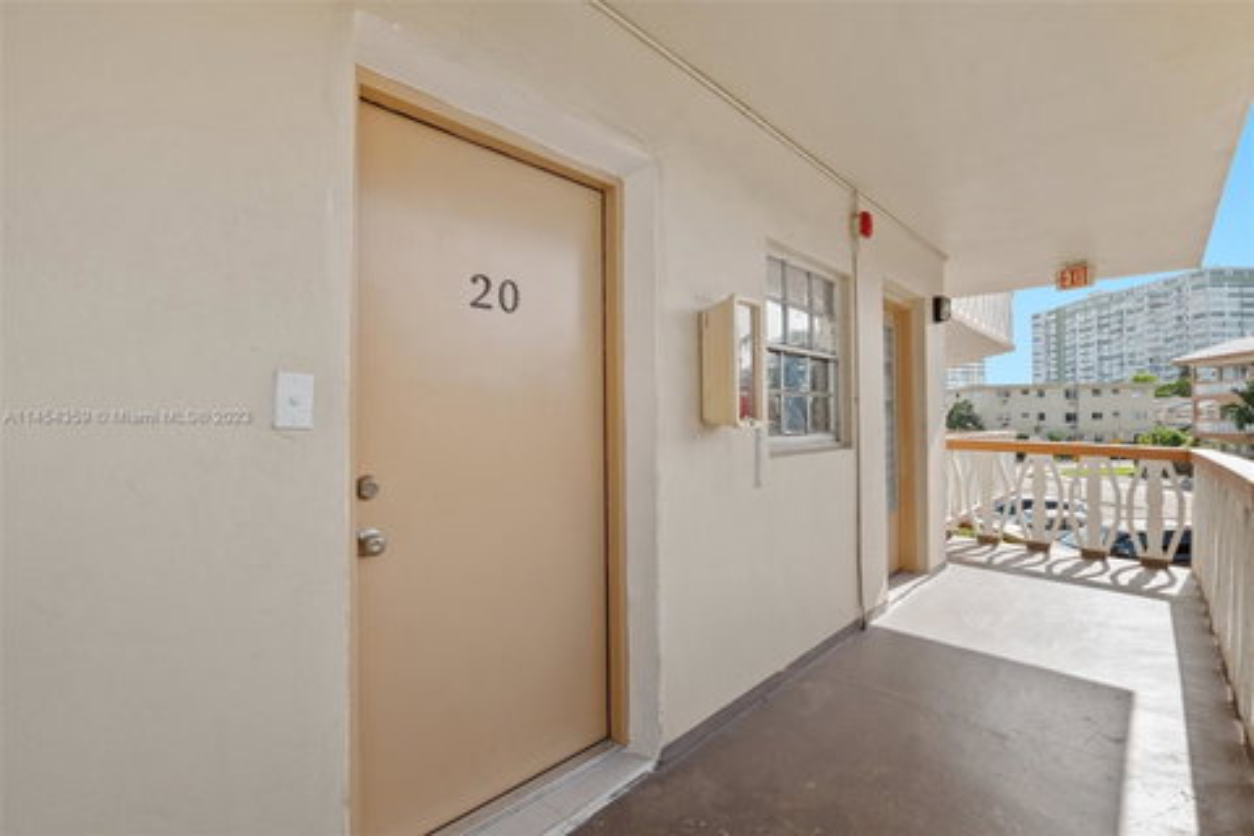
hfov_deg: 100.4
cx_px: 627
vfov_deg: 77.3
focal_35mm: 15
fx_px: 522
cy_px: 418
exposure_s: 1/200
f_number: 8
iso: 200
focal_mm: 10
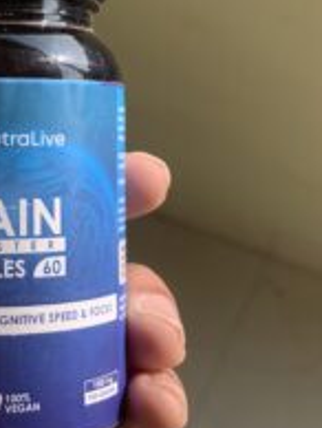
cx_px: -3
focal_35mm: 67
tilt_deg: -46.8
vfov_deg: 28.9
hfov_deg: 21.2
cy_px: 179
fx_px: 829
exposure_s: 1/835
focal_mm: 4.25
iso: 25
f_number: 1.8
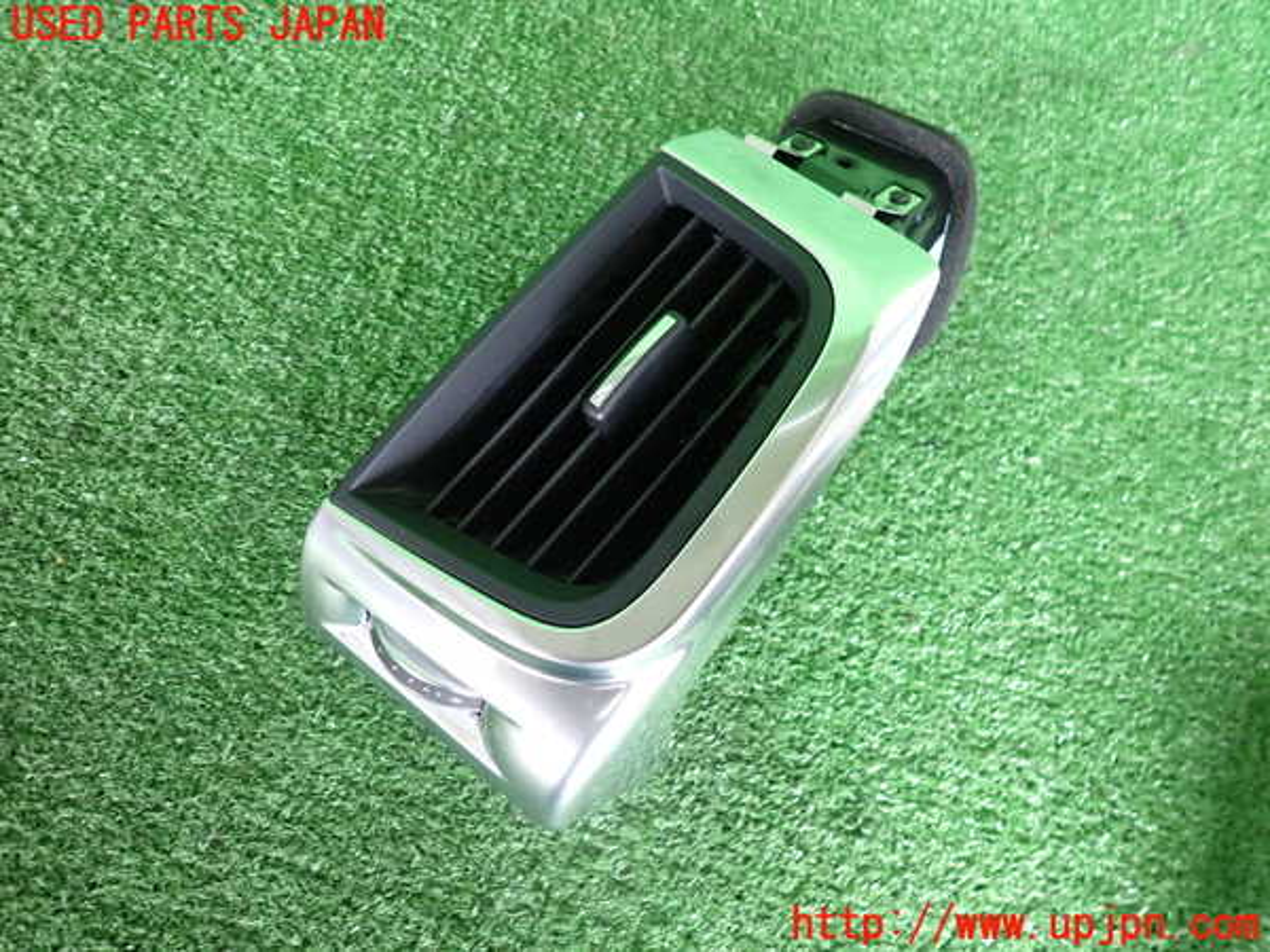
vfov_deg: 54.9
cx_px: 635
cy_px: 476
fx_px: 917
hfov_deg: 69.4
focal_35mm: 25
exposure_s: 1/30
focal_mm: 4.5
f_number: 2
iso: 400
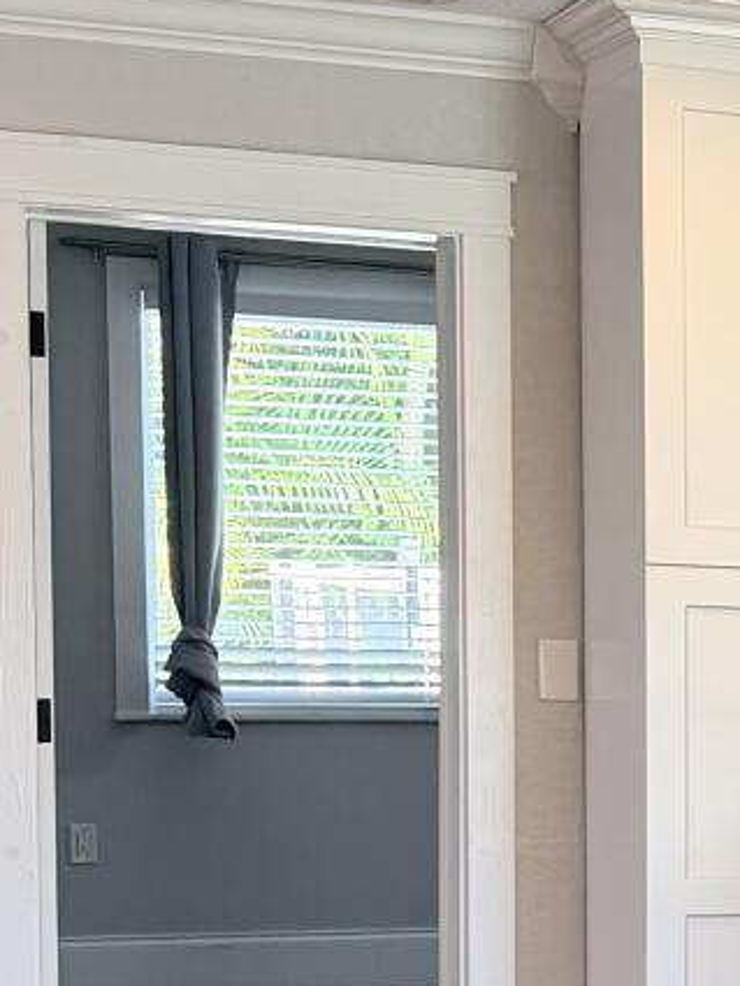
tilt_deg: -6.7
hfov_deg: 11.4
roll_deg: -2.3
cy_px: 935
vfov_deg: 17.1
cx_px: 1628
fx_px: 3219
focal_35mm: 113
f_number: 1.78
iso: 125
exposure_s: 1/120
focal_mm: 6.76
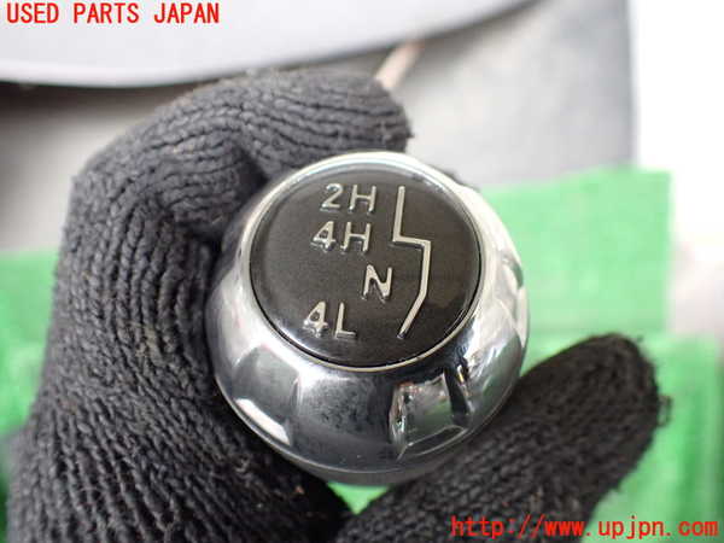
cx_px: 362
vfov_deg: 46.8
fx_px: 627
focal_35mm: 30
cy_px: 272
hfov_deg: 60.0
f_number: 2.3
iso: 800
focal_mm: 5.4
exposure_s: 1/100
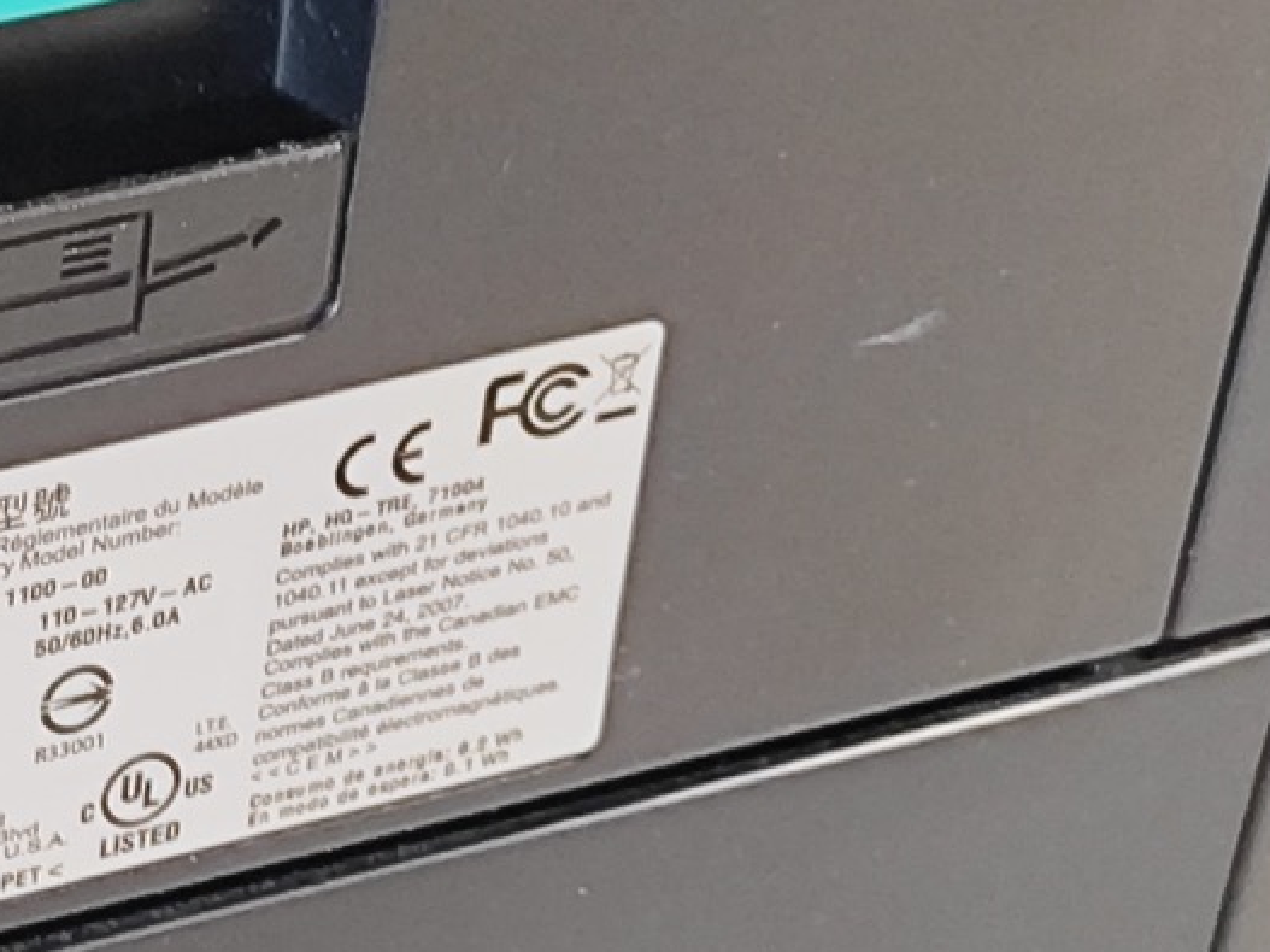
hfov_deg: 21.2
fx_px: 3008
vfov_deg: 17.8
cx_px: -468
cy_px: 778
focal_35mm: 82
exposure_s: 1/60
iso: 791
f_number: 1.89
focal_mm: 5.89
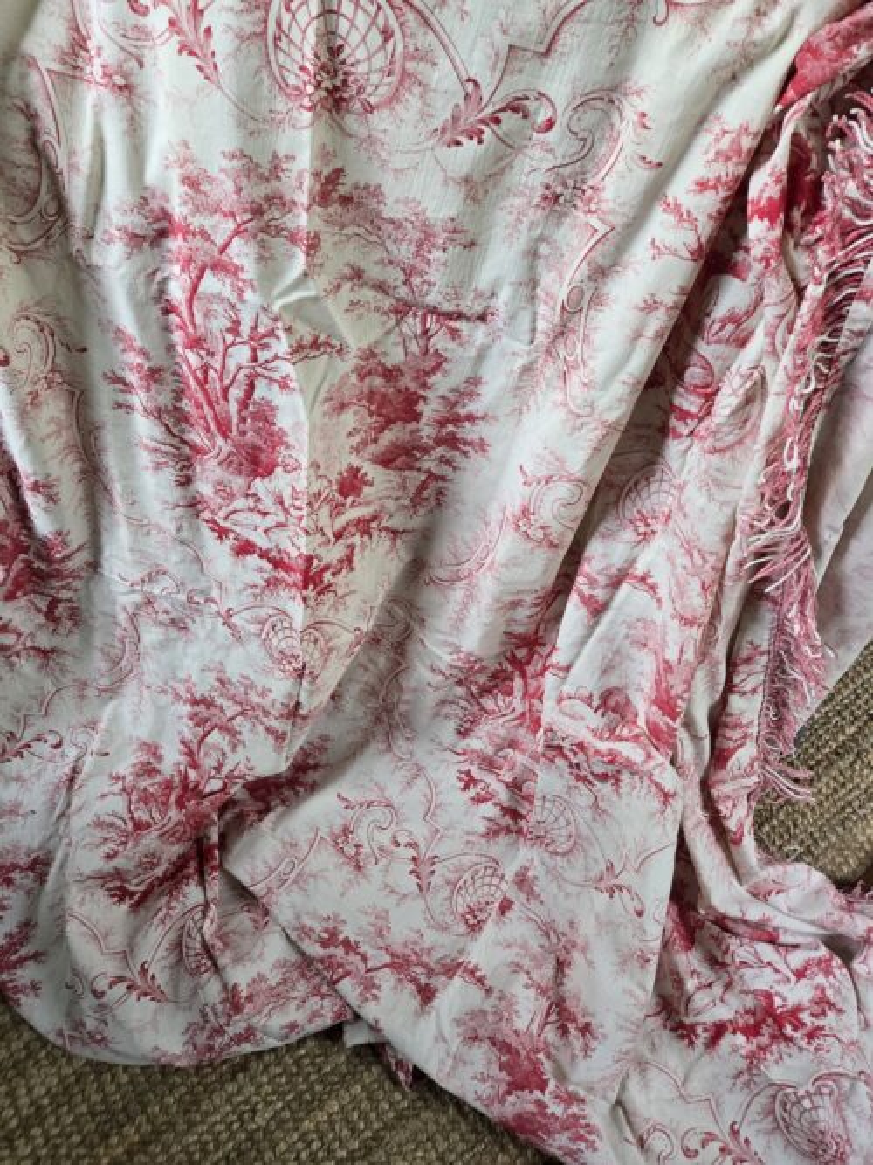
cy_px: 582
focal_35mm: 23
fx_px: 774
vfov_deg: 73.9
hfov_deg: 58.9
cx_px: 436
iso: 160
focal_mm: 5.4
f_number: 1.8
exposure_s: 1/180
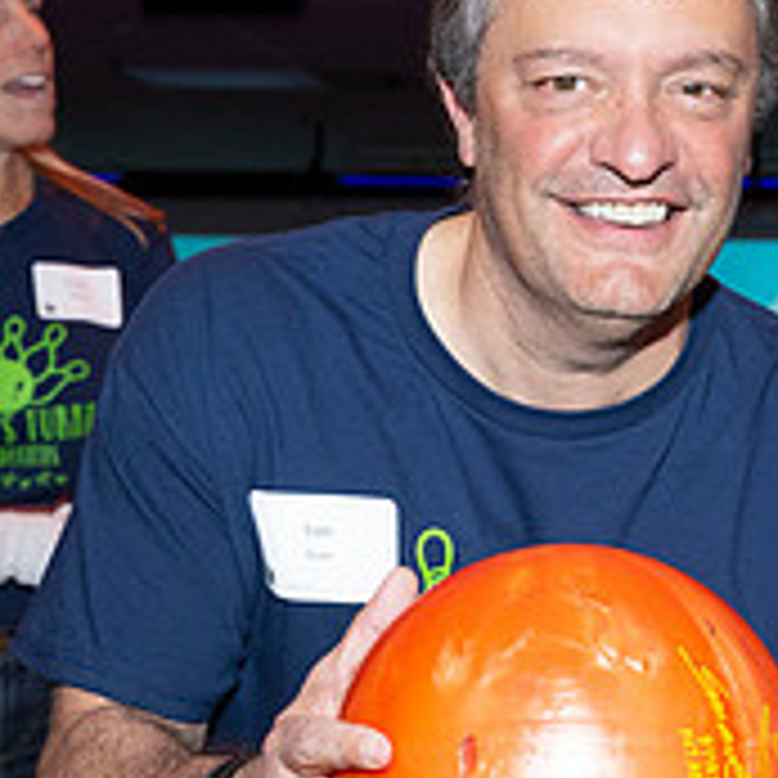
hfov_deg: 17.5
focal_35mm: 97
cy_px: 519
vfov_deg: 17.9
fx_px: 2466
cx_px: 800
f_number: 5.6
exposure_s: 1/60
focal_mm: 34
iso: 1600
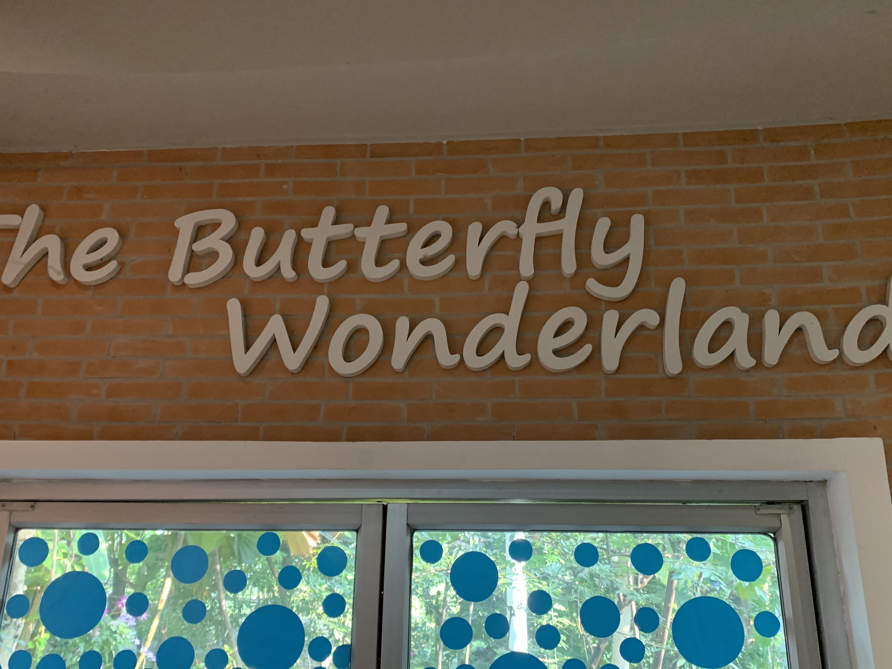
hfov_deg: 56.8
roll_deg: -1.2
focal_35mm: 32
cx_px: 444
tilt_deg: +19.2
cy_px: 389
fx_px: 825
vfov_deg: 44.0
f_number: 1.8
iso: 400
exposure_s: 1/49
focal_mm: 4.25
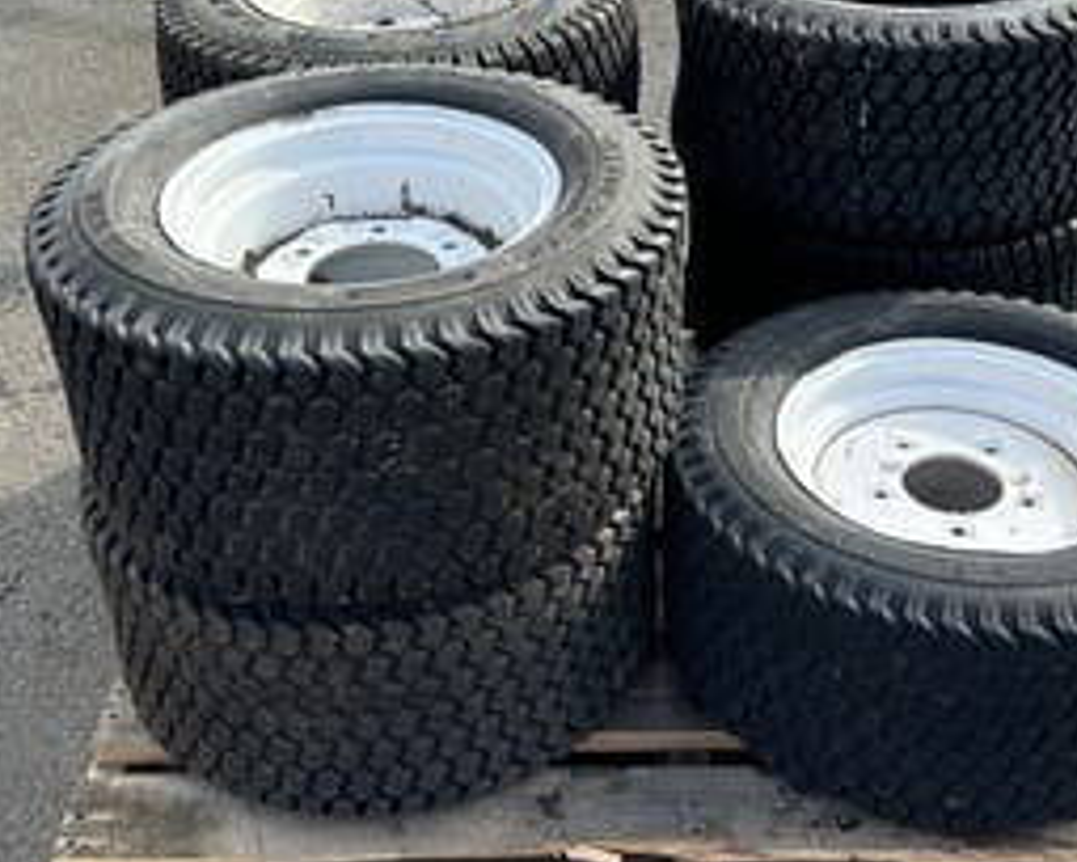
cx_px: 545
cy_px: 429
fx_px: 1466
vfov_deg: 32.7
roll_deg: +1.1
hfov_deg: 40.3
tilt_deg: -35.8
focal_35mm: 46
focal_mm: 6.86
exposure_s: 1/1050
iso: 80
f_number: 1.78
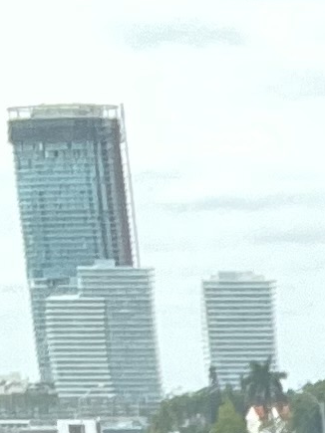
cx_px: 863
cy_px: 1343
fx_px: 2668
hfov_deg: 6.5
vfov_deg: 7.9
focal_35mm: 213
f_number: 2.2
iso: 50
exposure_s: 1/121
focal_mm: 2.71
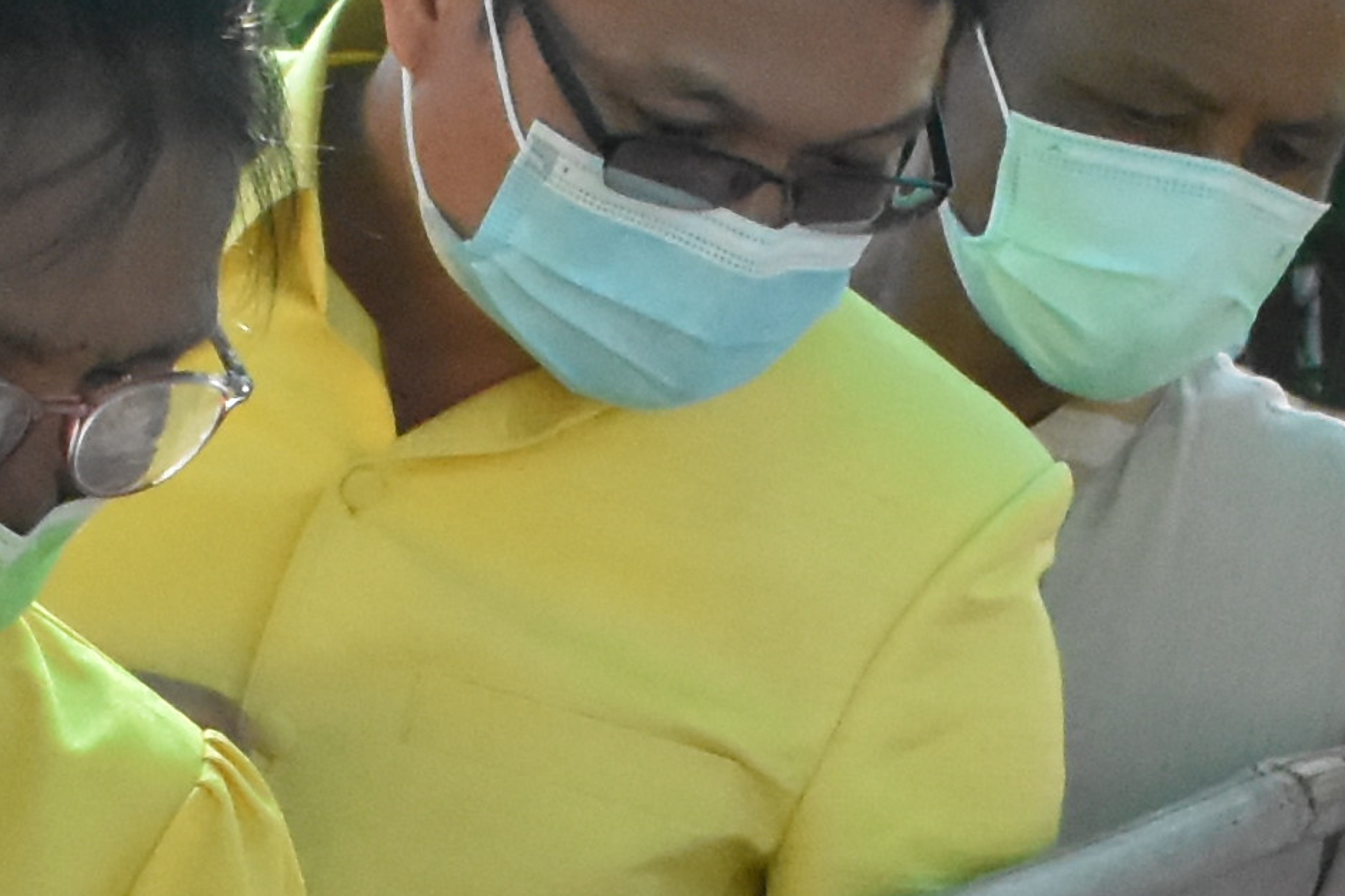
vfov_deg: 7.5
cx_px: 1235
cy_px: 2033
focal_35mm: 172
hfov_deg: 11.9
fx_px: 6426
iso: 3200
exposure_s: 1/1600
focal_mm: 18
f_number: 8
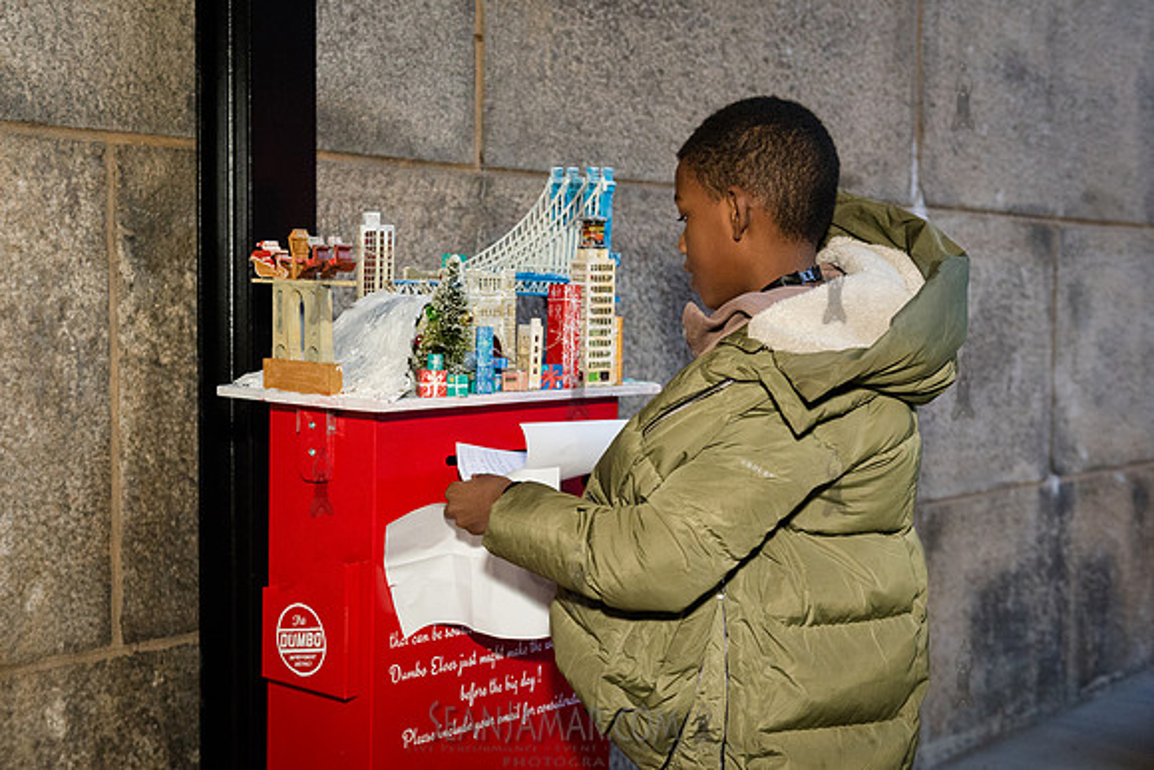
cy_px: 407
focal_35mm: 51
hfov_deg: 38.9
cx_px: 503
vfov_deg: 26.6
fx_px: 1630
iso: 4000
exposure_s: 1/125
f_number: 3.5
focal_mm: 44
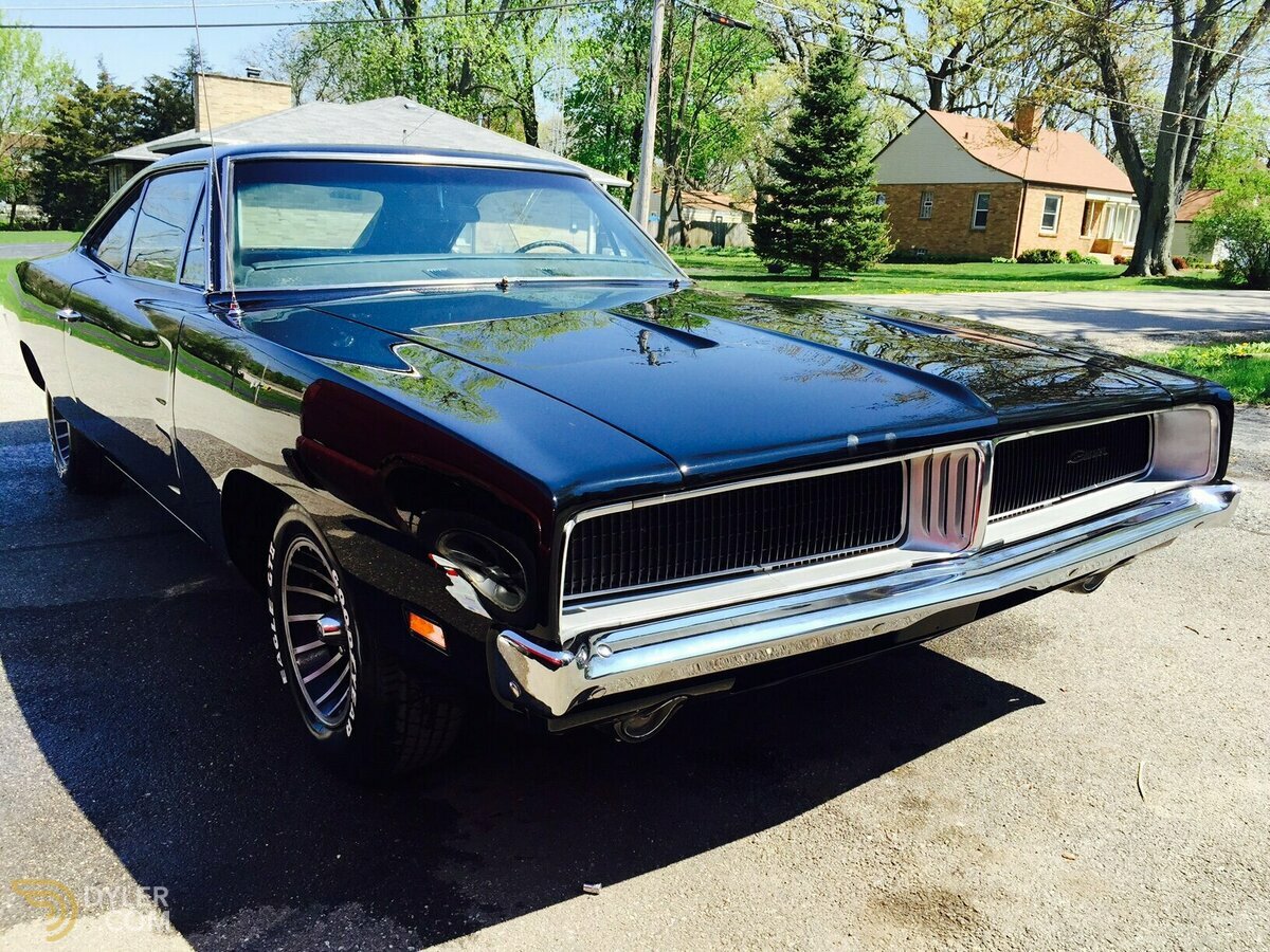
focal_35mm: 29
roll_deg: -4.4
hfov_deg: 61.7
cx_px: 635
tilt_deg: -13.9
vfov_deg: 48.2
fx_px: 1064
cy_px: 476
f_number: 2.2
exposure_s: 1/760
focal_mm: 4.15
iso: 32
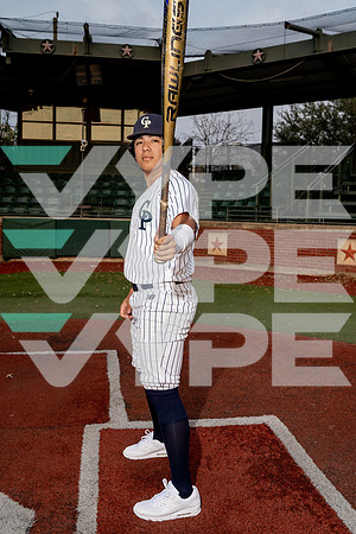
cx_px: 178
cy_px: 267
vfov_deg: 54.4
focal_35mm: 35
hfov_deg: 37.9
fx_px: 519
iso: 250
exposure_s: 1/250
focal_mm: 35
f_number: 5.6
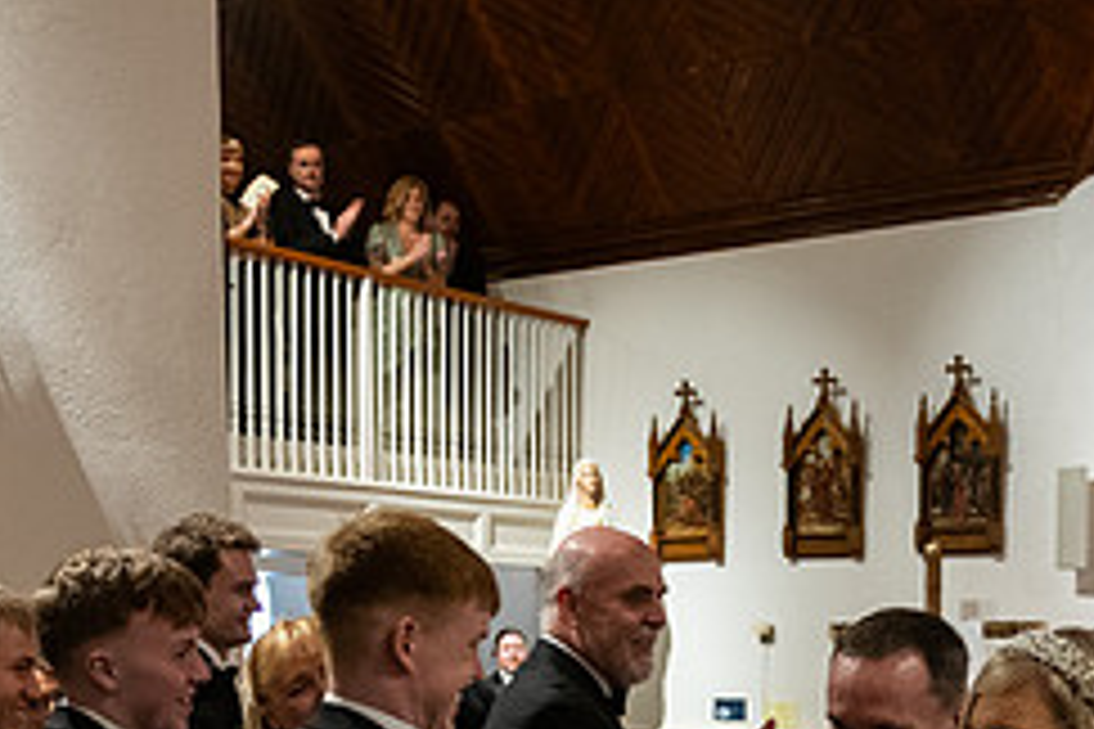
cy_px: 794
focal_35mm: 62
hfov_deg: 32.3
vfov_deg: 20.9
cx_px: 675
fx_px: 1884
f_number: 3.5
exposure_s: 1/160
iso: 1000
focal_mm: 26
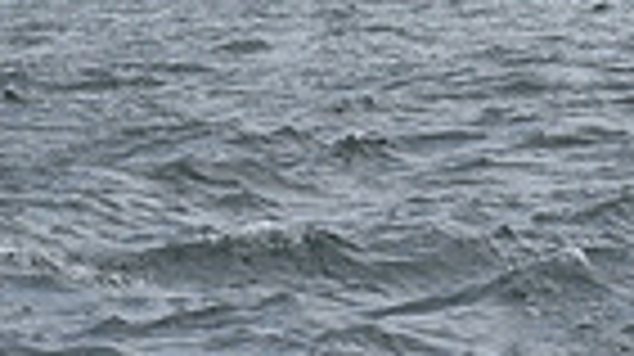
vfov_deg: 2.7
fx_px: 7256
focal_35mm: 432
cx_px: -200
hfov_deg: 5.0
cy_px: -924
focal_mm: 100
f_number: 11
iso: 320
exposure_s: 1/1000
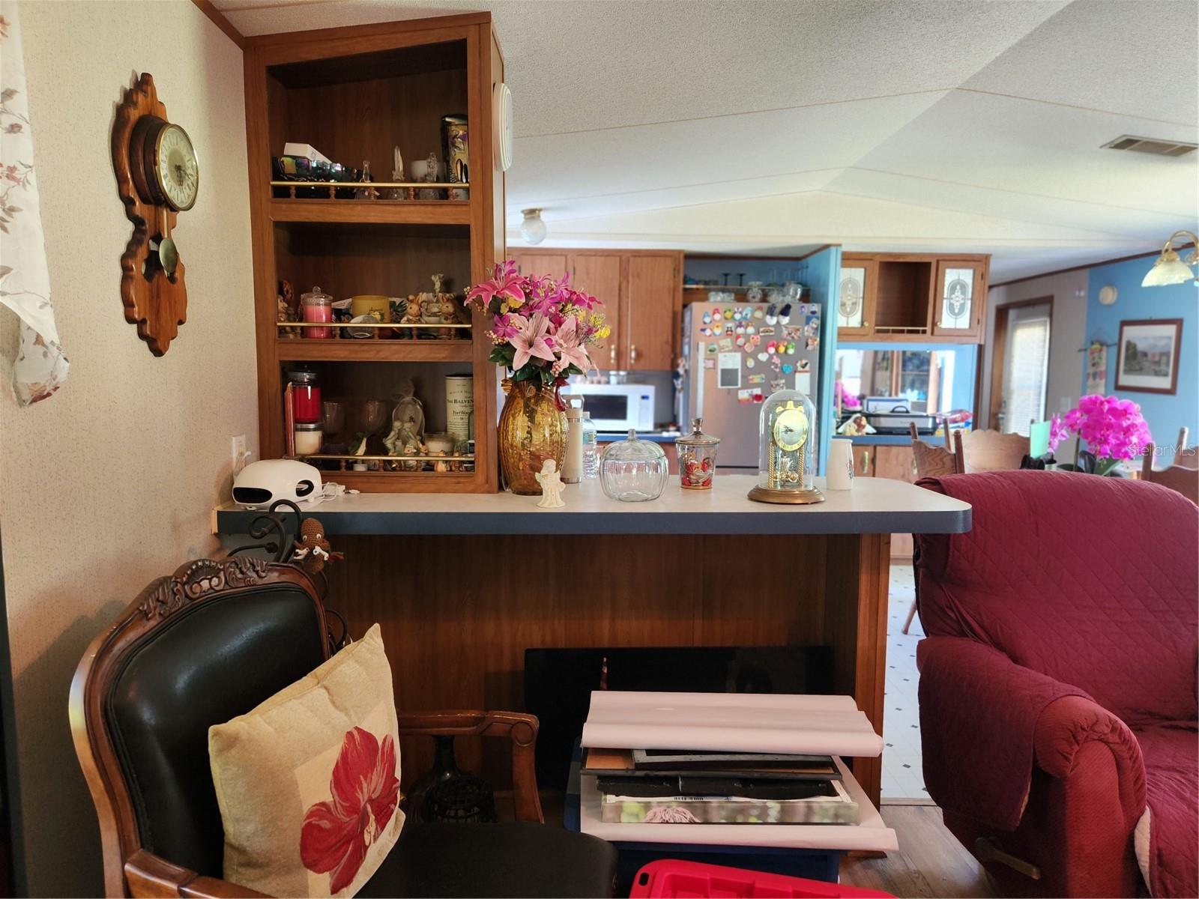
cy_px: 450
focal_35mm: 23
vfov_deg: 58.9
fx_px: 797
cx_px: 600
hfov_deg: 73.9
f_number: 1.8
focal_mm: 5.4
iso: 320
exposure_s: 1/40
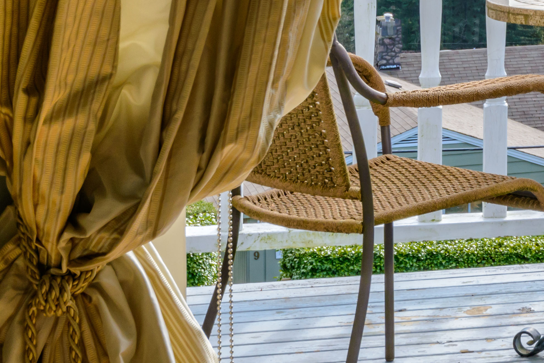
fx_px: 1919
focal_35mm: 127
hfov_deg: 15.4
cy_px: -132
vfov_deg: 10.5
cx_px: 700
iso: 110
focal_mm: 35
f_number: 16
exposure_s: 1/40
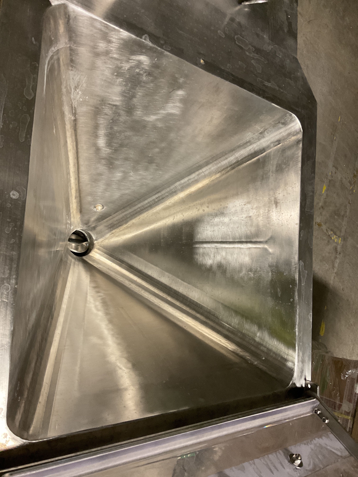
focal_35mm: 29
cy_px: 238
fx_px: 400
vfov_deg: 61.7
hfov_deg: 48.2
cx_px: 179
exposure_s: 1/50
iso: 200
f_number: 1.8
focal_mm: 3
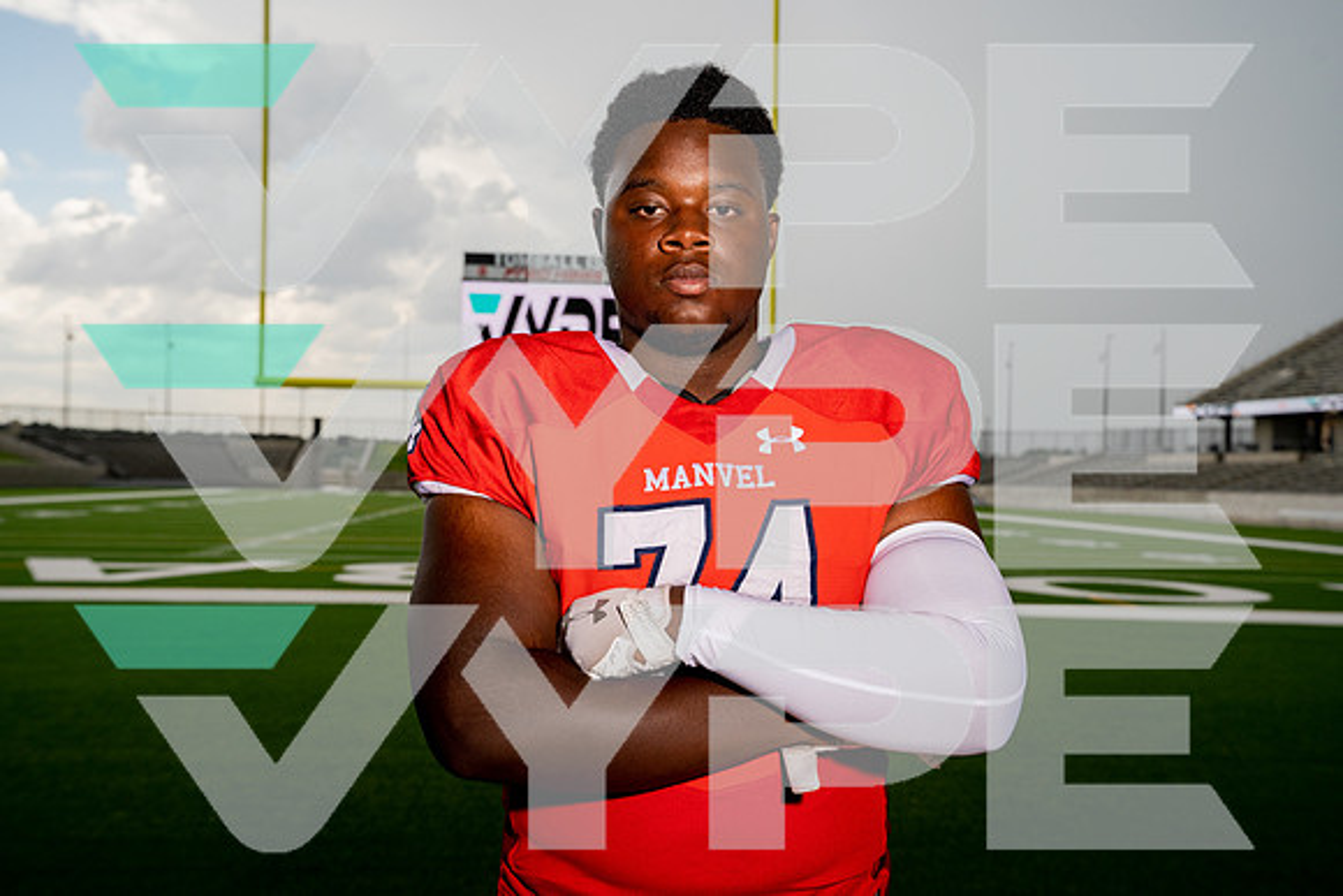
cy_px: 448
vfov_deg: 31.2
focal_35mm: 43
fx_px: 1604
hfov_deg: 45.4
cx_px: 672
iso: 1000
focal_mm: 43
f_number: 6.3
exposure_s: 1/1600
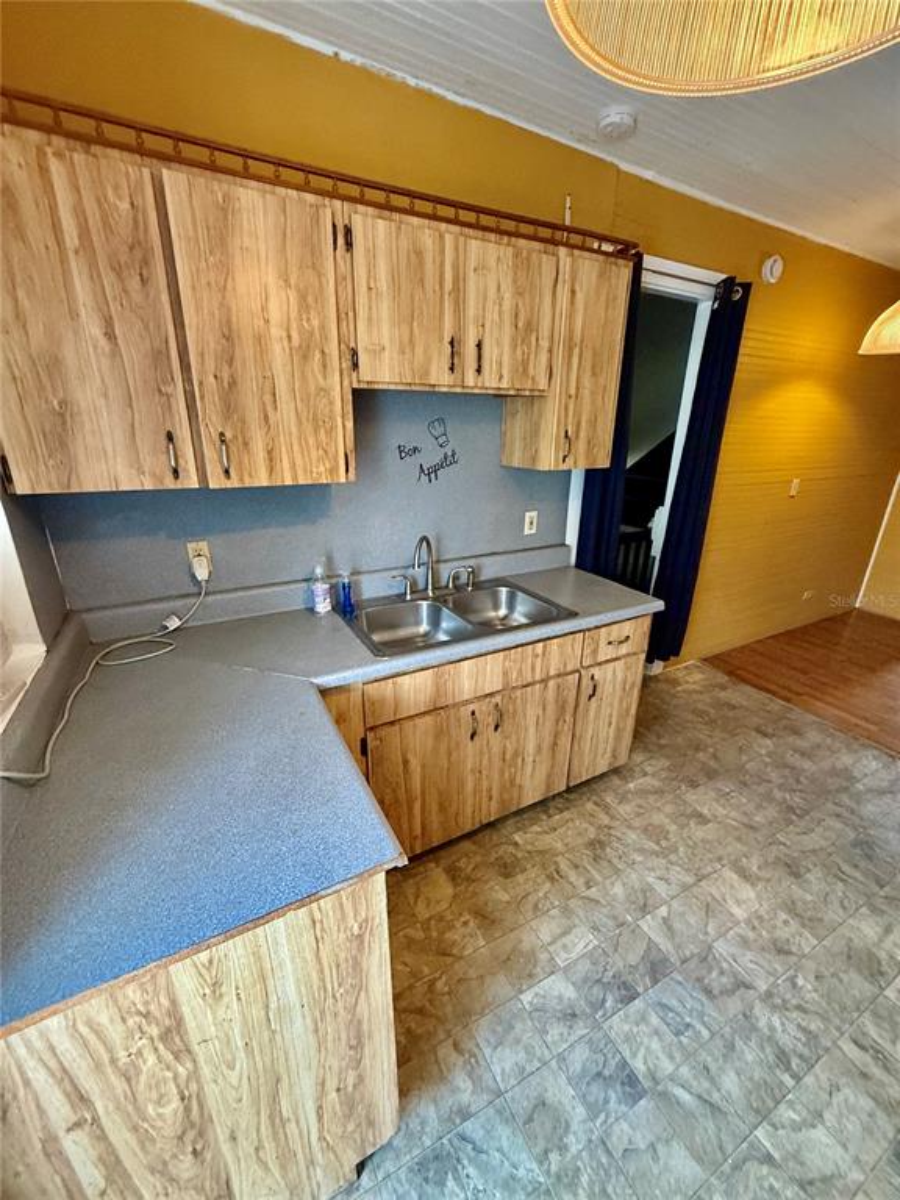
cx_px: 450
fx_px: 485
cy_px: 600
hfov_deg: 85.7
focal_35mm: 14
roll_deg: -0.8
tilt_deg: -17.8
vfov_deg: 102.1
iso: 500
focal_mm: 2.22
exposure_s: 1/60
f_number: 2.2
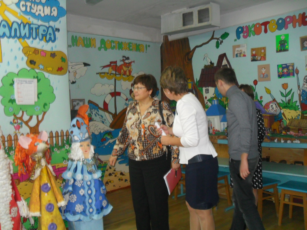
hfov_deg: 52.6
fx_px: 310
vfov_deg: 40.7
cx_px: 154
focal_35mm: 35
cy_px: 115
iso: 200
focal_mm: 6.2
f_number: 2.8
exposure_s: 1/45
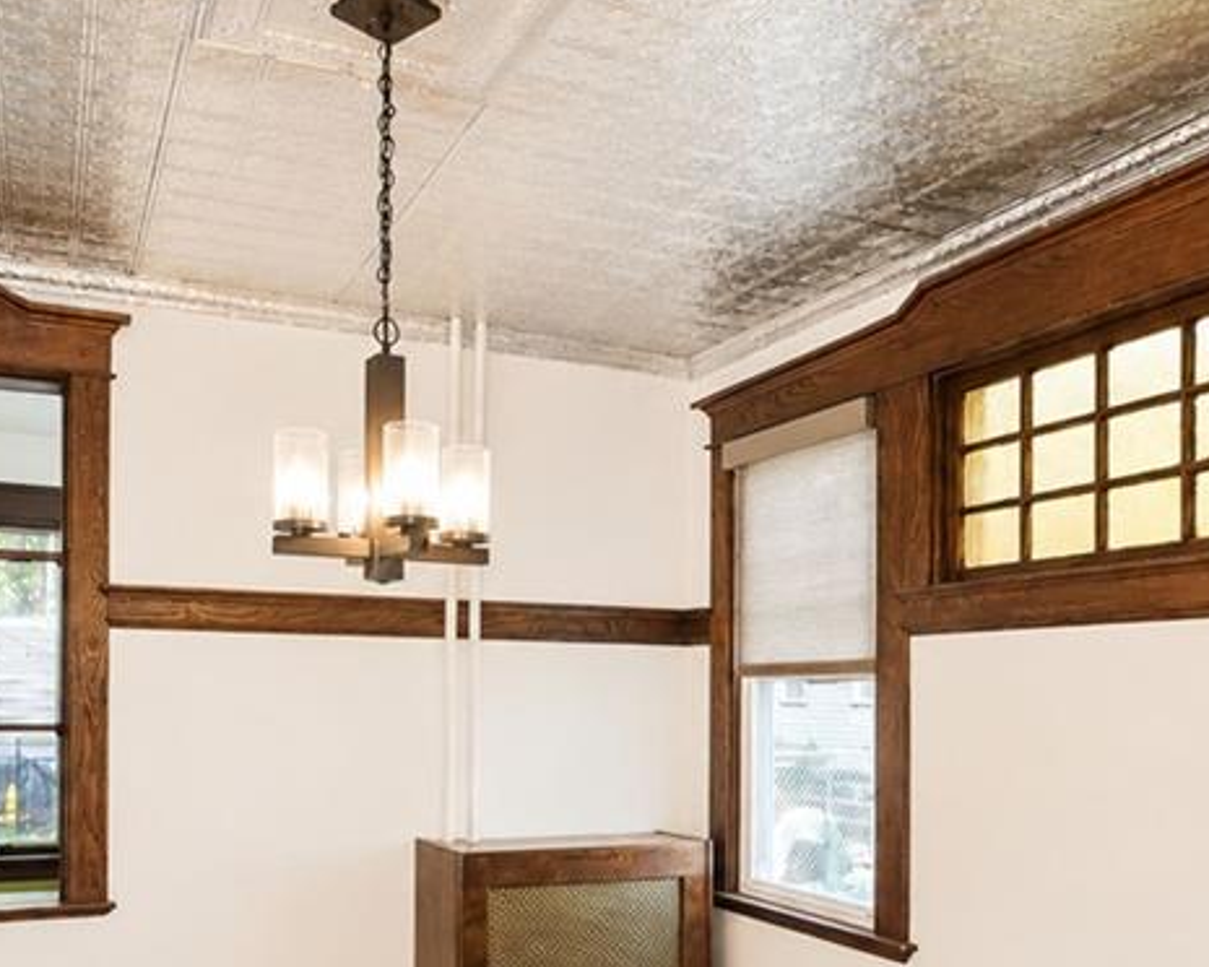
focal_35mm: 31
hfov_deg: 57.0
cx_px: 525
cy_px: 697
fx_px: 1109
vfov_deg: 45.8
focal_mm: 10
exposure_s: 1/60
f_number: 6.4
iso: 2000
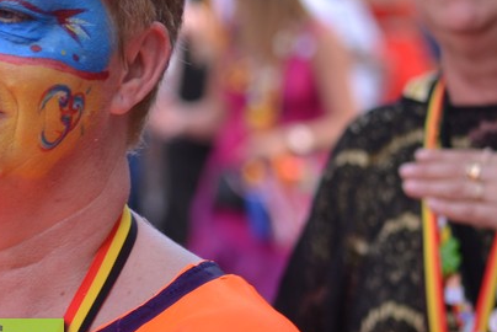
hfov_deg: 9.0
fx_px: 3150
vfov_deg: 6.0
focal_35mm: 228
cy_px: -2
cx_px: 2
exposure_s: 1/200
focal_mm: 60
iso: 100
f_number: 2.8
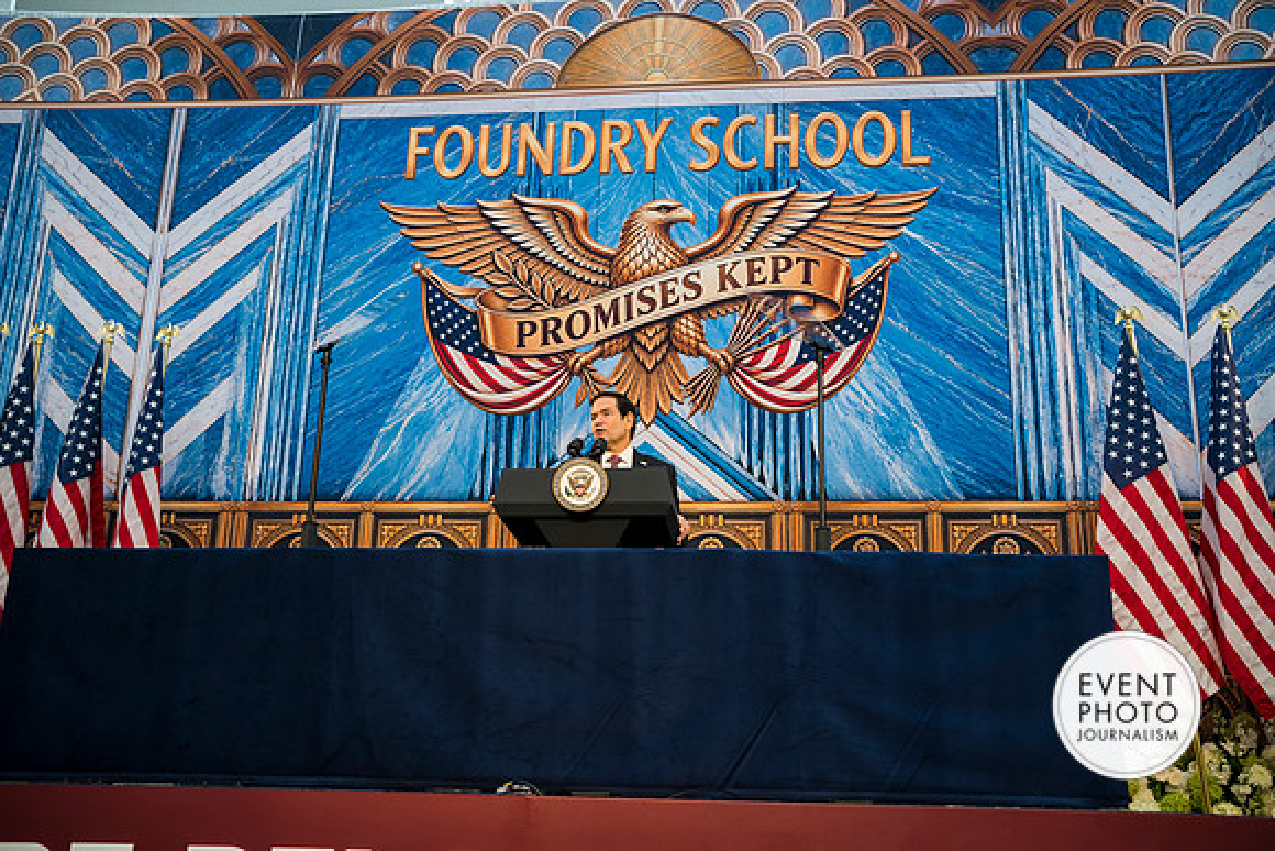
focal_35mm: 37
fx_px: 1311
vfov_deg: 36.0
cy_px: 426
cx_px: 638
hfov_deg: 51.9
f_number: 2.8
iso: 250
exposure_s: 1/200
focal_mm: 37
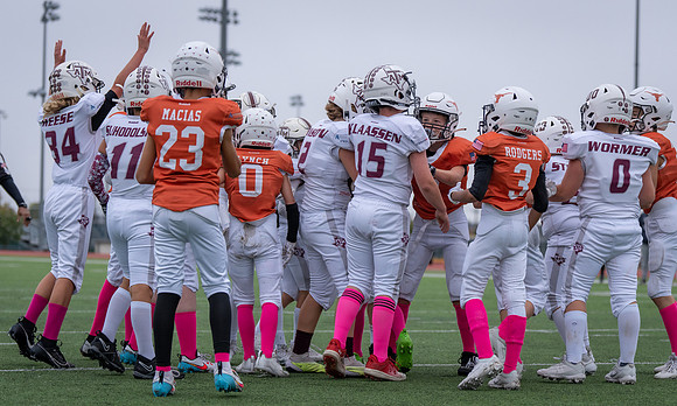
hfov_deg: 17.8
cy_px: 198
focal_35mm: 118
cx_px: 355
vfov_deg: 10.7
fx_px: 2159
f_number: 2.8
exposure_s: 1/1250
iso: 640
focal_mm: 87
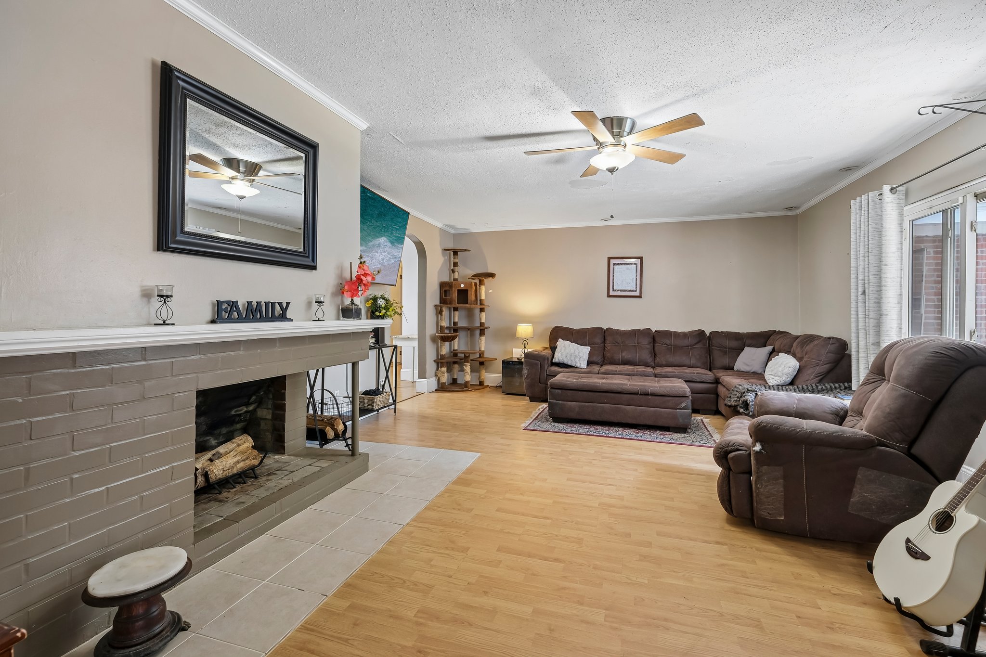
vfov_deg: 77.3
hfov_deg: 100.4
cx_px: 493
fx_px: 411
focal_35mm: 15
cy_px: 328
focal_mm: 10
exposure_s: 1/2.5
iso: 200
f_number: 5.6
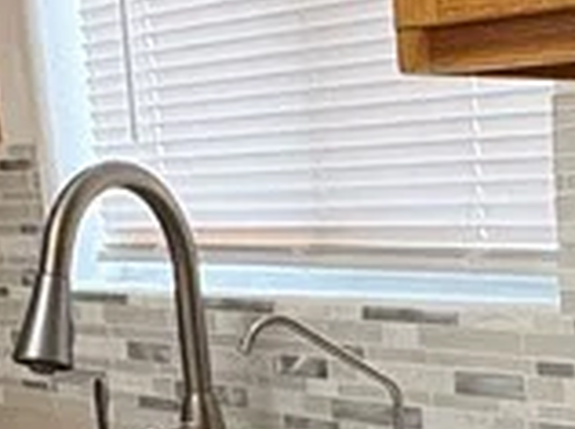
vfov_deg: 15.5
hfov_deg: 20.9
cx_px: 571
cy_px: 538
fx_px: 1509
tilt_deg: -13.8
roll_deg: +2.6
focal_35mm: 91
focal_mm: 2.22
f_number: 2.2
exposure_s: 1/60
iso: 160
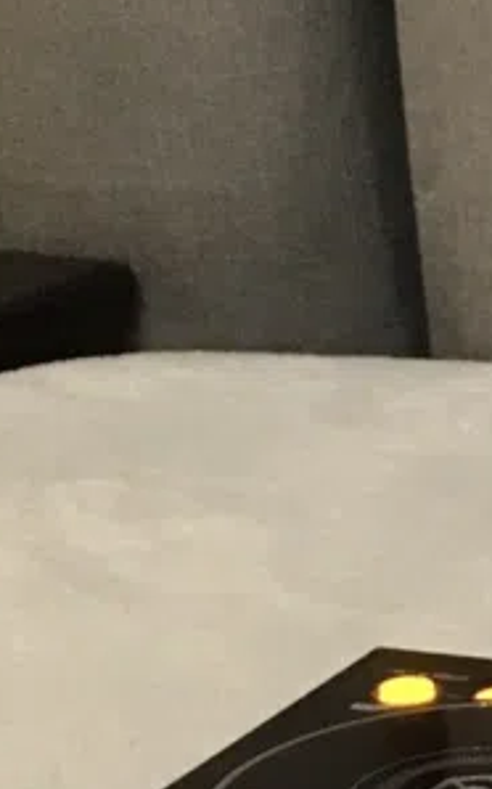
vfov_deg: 14.7
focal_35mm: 141
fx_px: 3028
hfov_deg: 8.5
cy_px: 642
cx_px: 1145
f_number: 2.2
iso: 320
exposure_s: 1/17
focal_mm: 4.15
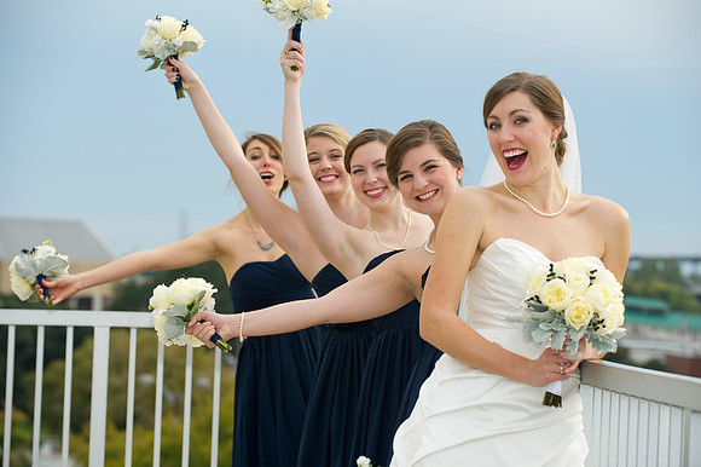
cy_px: 234
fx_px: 2433
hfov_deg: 16.4
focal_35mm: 125
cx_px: 350
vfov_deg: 11.0
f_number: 4.5
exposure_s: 1/200
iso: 200
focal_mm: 125
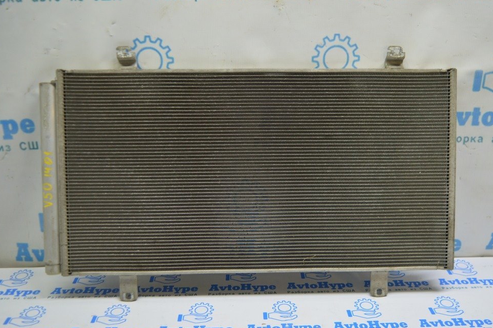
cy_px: 162
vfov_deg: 36.3
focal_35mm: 37
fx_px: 500
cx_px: 254
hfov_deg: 52.5
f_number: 3.8
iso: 400
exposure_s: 1/50
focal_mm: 23
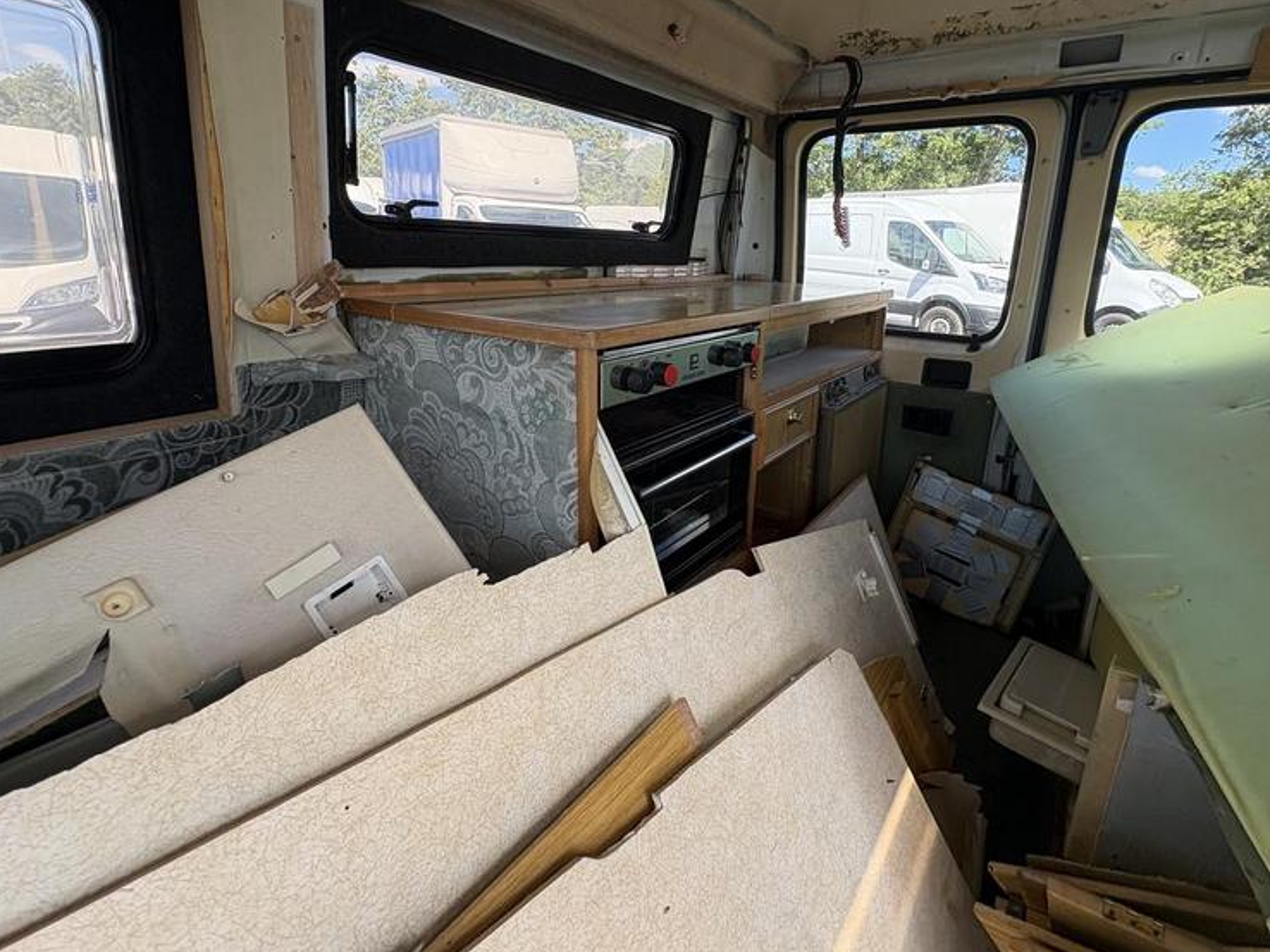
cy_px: 406
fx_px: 623
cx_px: 669
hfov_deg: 91.0
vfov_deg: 74.3
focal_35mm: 17
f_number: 2.2
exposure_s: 1/414
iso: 64
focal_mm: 2.22
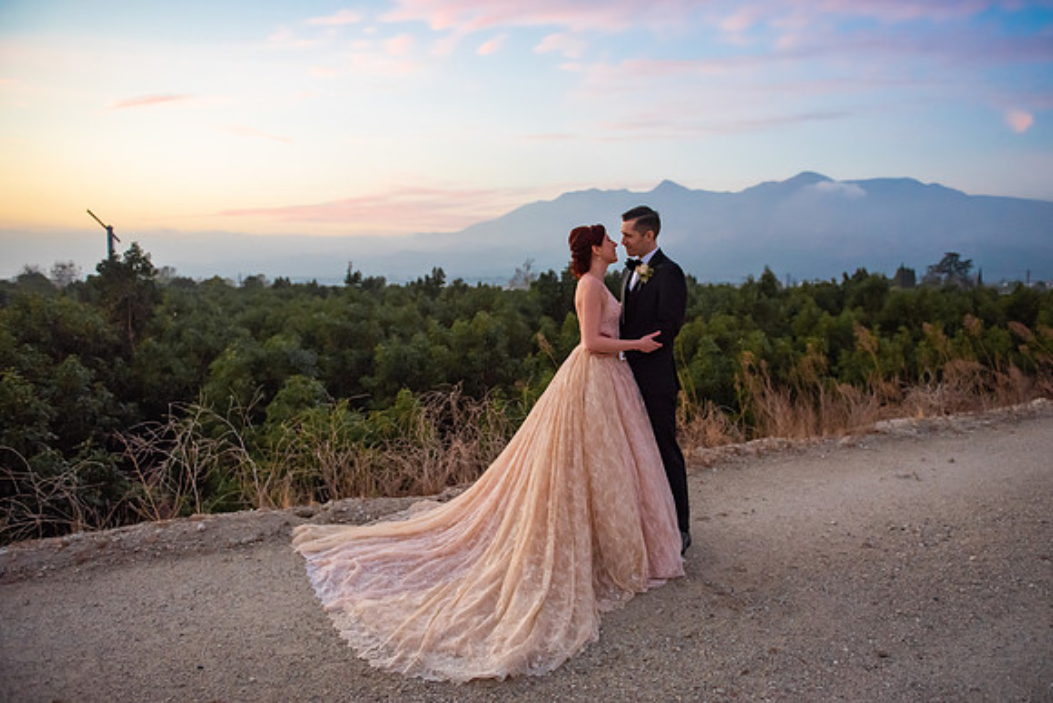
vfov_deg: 50.0
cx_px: 556
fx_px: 754
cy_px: 352
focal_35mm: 26
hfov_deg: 69.8
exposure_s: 1/640
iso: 3200
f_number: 2.8
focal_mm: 24
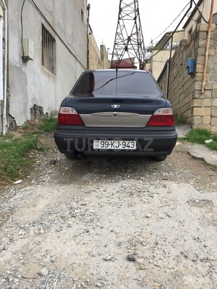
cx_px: 108
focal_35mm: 29
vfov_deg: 61.7
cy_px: 144
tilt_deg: -2.8
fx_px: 242
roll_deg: -1.6
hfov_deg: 48.2
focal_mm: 4.15
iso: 32
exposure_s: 1/293
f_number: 2.2
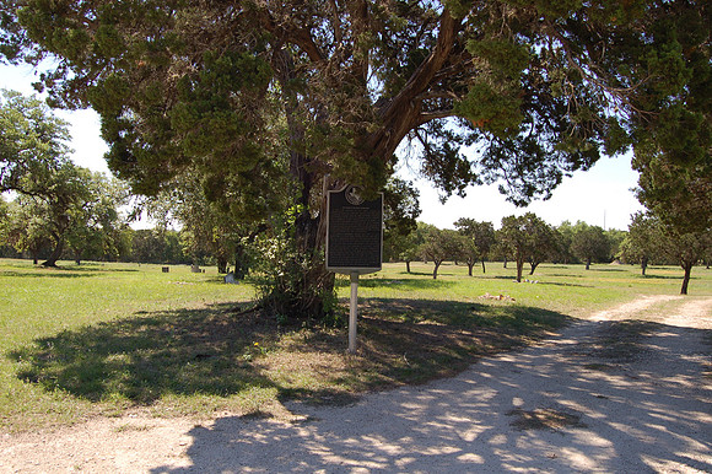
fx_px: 593
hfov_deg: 62.0
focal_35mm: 30
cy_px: 237
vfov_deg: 43.6
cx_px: 356
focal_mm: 20
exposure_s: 1/250
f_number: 8
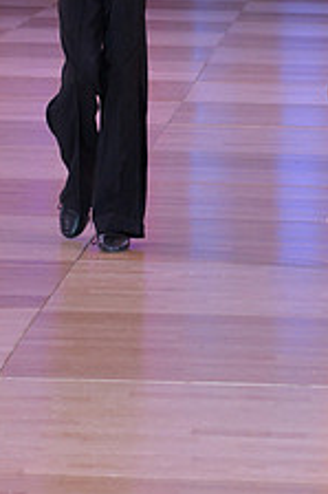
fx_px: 3969
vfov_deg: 7.1
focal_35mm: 290
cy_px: -106
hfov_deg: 4.7
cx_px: 226
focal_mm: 112
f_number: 7.1
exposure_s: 1/250
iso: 2000
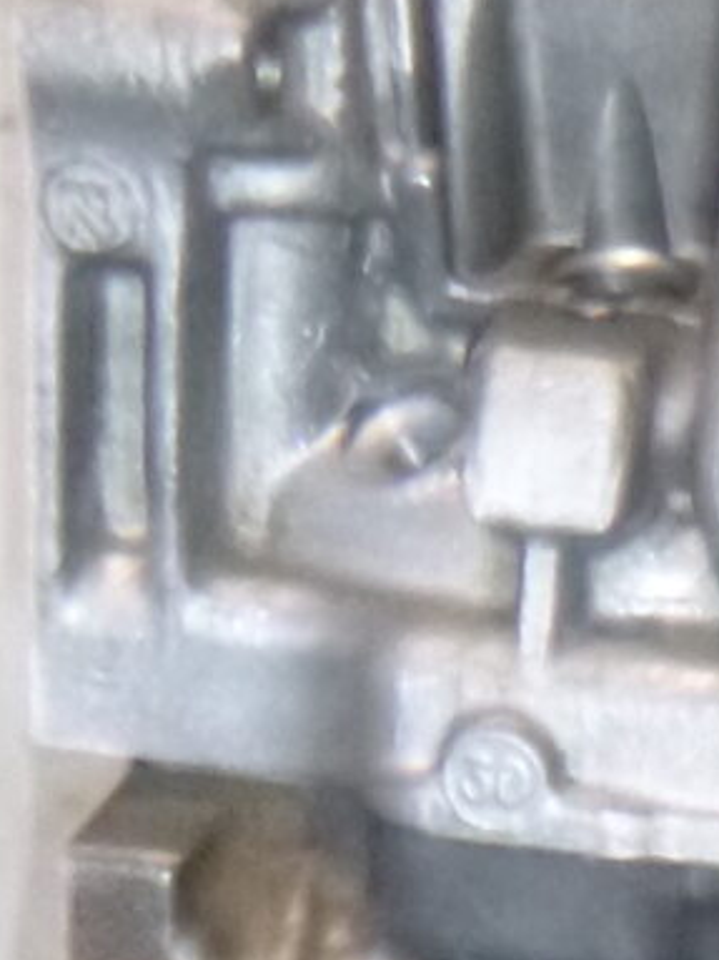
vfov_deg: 11.2
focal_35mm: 167
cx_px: 1676
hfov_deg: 8.2
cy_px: 1632
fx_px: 4628
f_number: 3.9
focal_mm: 4.5
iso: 400
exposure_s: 1/60
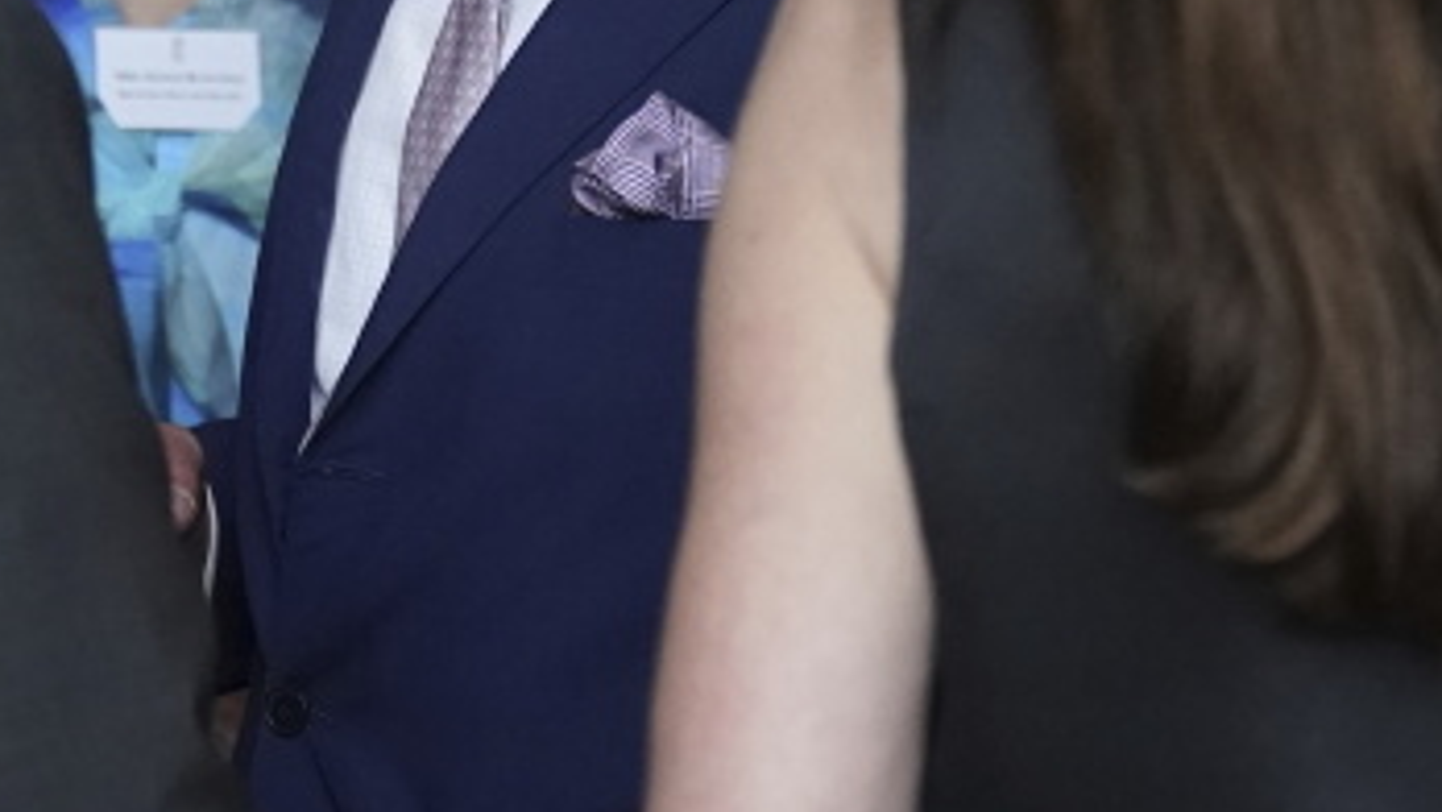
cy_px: -33
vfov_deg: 7.6
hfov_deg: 13.5
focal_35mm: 159
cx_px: 564
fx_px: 6081
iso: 6400
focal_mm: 44
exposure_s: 1/640
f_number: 2.8
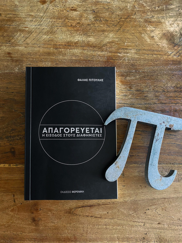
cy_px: 122
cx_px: 91
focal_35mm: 26
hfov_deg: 53.1
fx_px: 182
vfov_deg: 67.3
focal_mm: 4.25
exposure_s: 1/60
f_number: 1.8
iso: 400
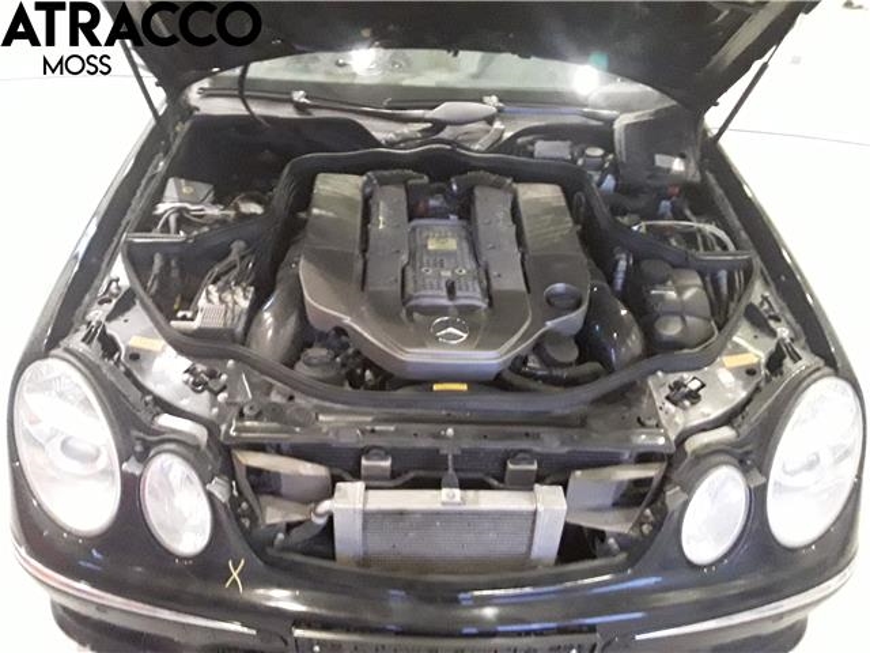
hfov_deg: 63.4
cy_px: 326
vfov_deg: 49.7
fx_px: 704
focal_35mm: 28
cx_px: 435
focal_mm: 2.91
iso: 800
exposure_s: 1/17
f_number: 1.9
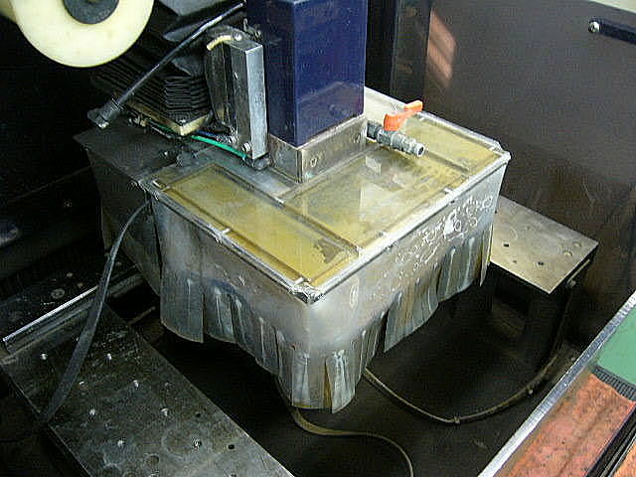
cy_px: 238
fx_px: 643
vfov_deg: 40.7
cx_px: 318
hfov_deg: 52.6
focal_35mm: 35
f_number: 2.8
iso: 200
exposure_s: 1/8
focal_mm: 5.8
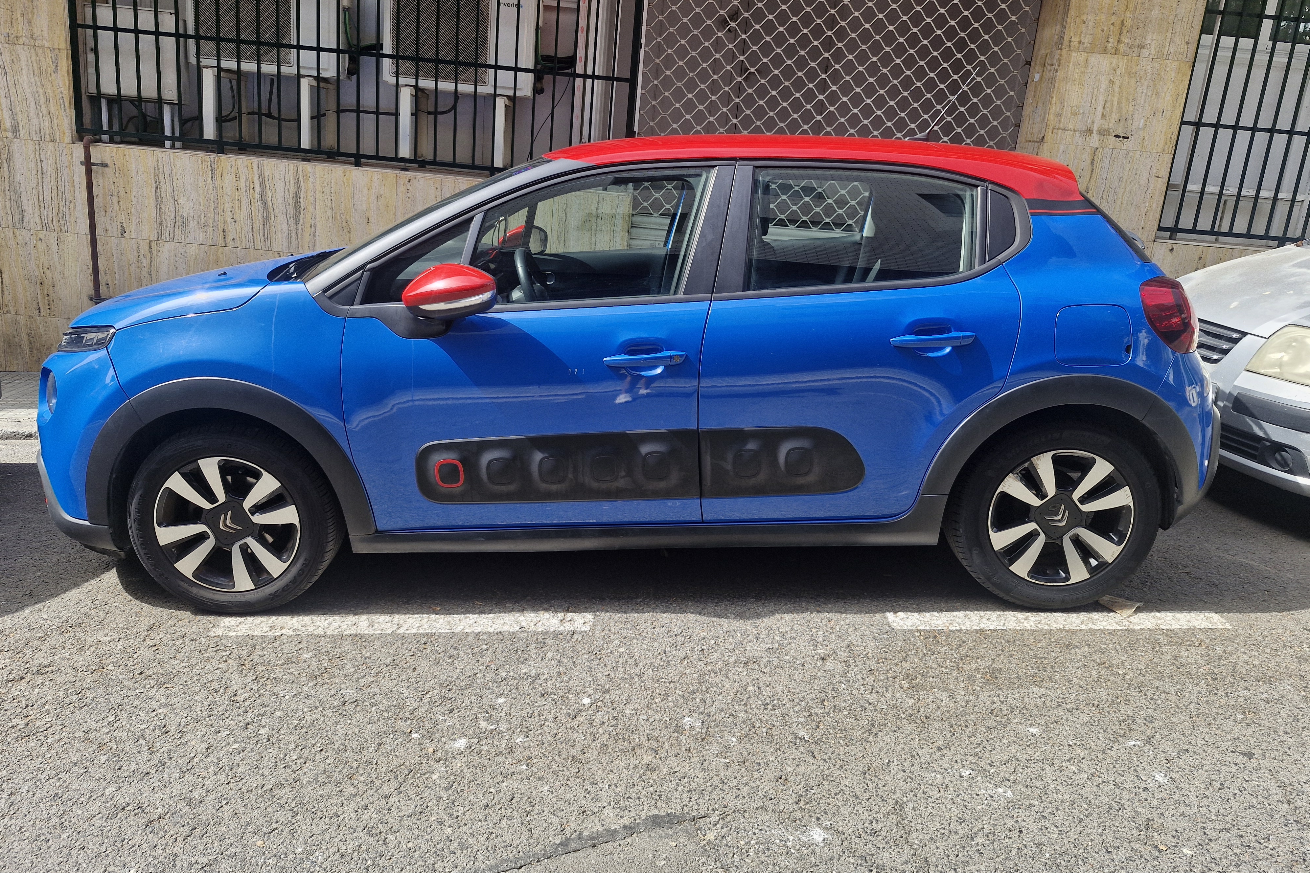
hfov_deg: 73.7
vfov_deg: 53.0
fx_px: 873
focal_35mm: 24
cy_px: 387
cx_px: 654
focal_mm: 5.54
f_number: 1.8
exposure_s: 1/482
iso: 50
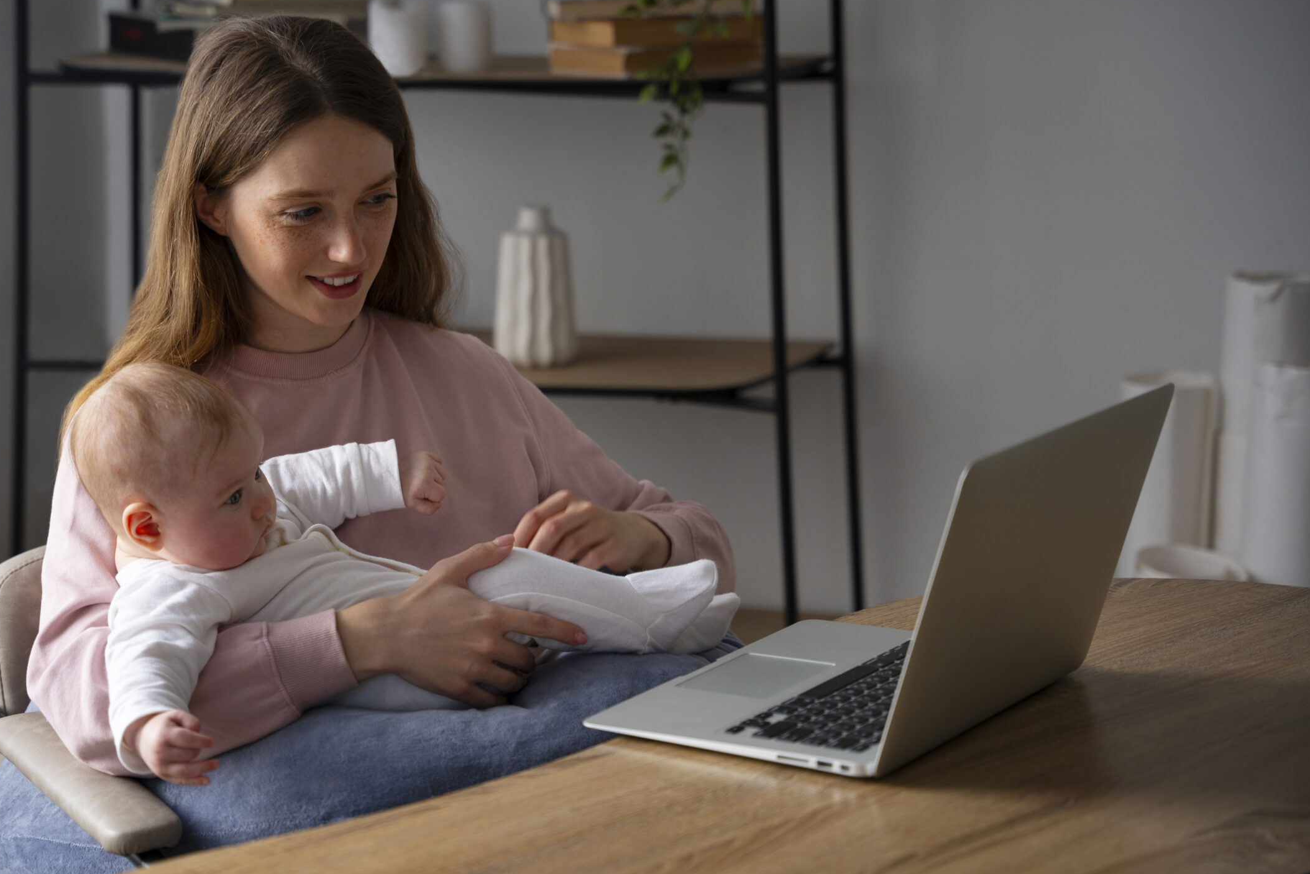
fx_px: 3093
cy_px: 442
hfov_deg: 23.9
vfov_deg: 16.1
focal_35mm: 85
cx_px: 518
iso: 320
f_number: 2.8
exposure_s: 1/160
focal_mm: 70
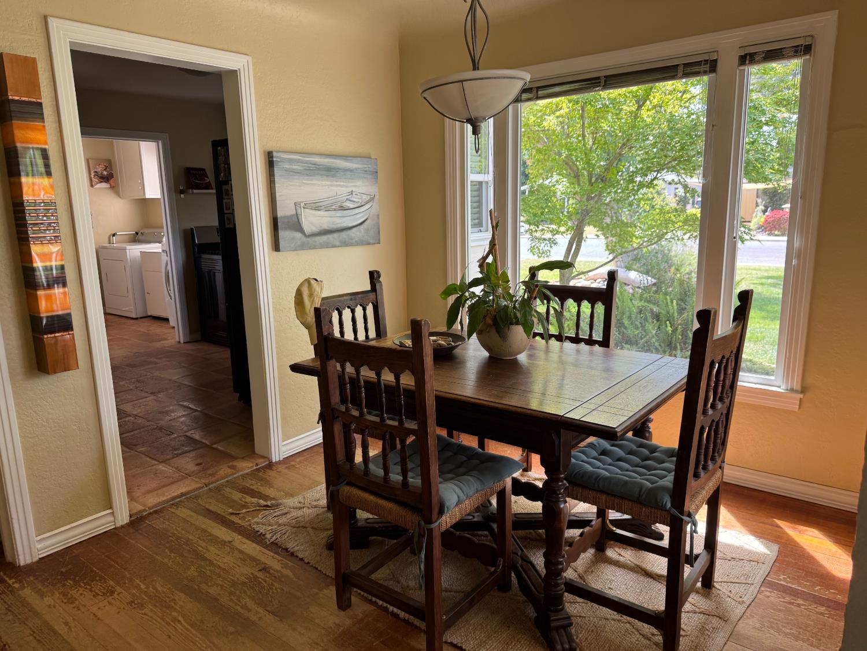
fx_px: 601
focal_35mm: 24
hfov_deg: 71.6
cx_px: 434
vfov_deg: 56.8
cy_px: 326
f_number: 1.78
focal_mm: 6.76
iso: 80
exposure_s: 1/121
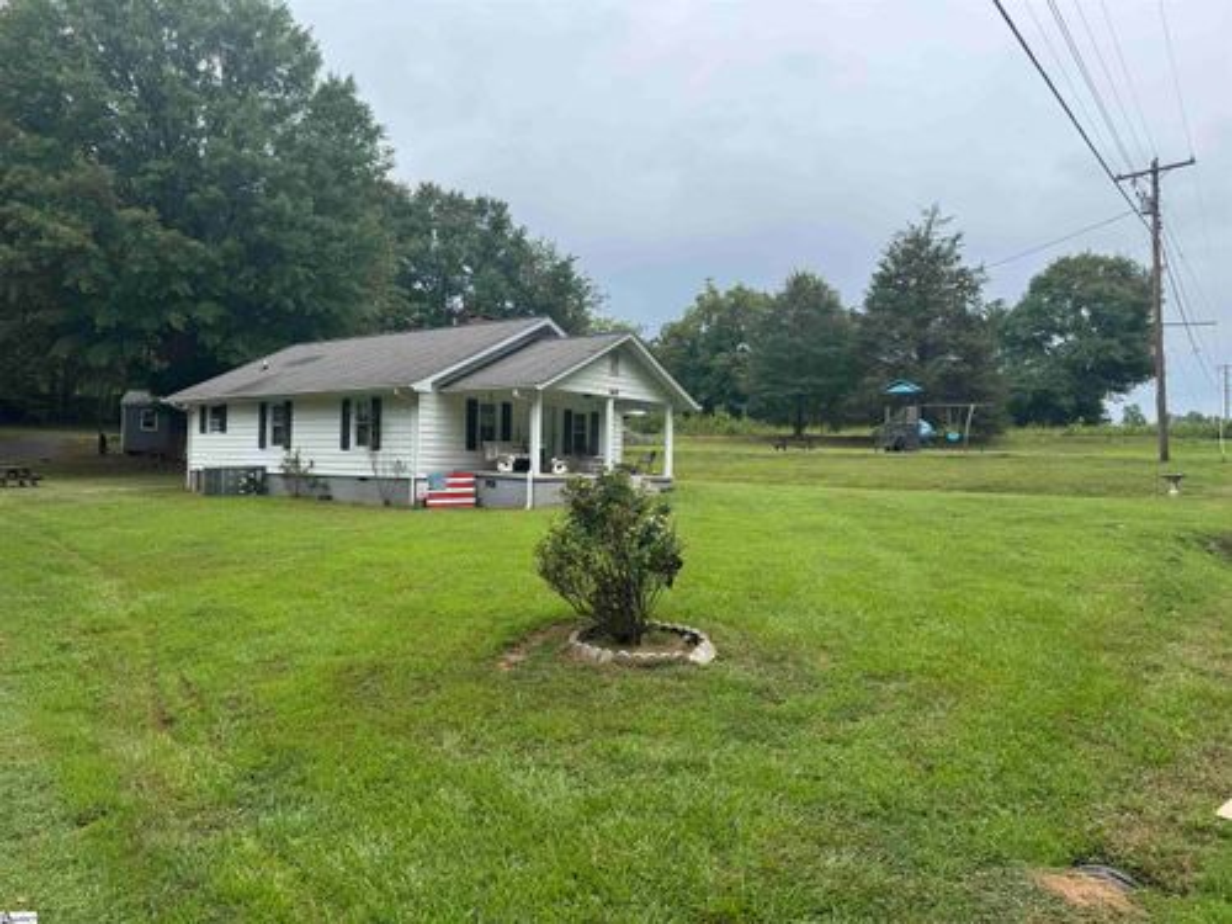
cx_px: 616
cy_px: 462
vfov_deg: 56.8
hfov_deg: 71.6
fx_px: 854
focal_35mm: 24
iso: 80
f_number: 1.78
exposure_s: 1/3597
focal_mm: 6.76
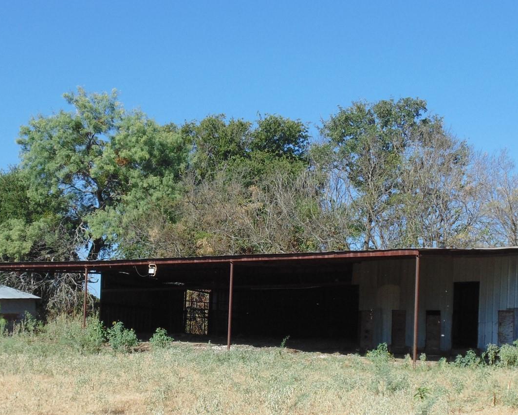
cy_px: 335
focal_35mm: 77
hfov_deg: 24.7
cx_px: 250
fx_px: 1181
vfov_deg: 19.7
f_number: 3.6
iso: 80
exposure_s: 1/800
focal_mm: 7.4
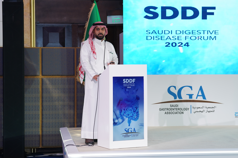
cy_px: 78
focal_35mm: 83
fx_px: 549
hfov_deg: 24.5
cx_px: 120
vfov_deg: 16.5
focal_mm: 82
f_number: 3.5
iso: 800
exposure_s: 1/125
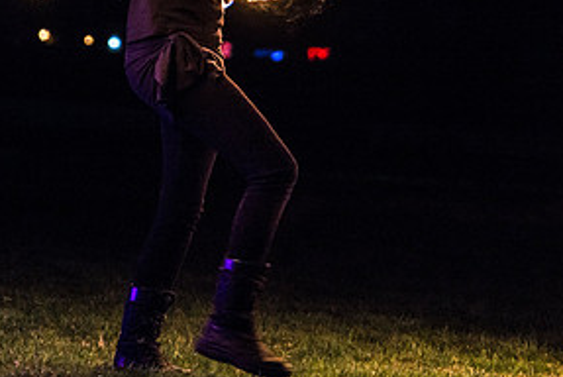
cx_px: 330
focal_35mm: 212
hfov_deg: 9.7
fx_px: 3319
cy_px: 78
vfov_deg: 6.5
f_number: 4
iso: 560
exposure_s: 1/125
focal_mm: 105
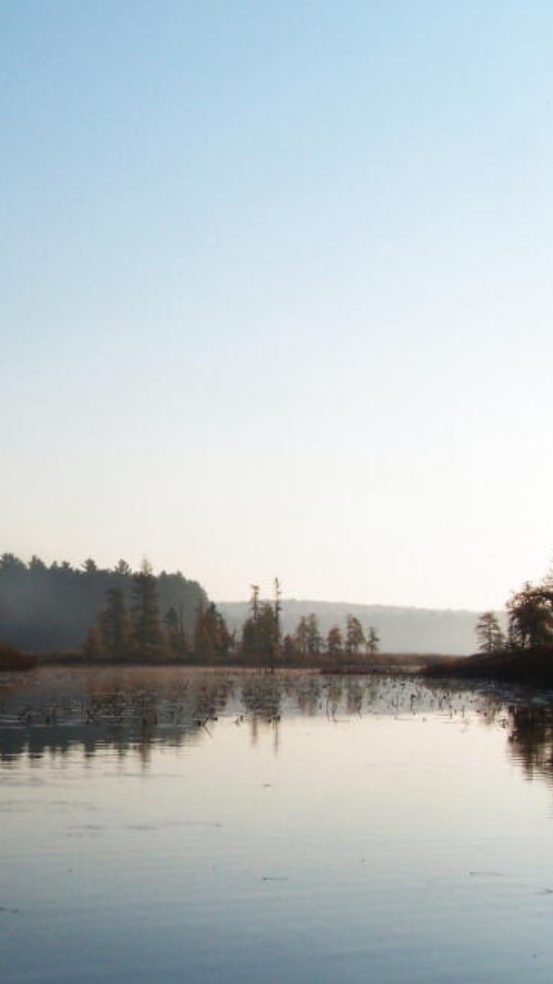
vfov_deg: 31.8
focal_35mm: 66
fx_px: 1721
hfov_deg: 17.9
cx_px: 43
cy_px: 578
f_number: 5.6
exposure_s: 1/640
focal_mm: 6.3
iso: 80
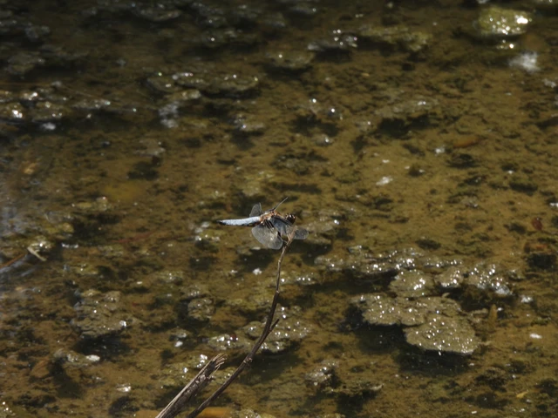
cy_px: 209
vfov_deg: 1.9
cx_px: 279
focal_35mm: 800
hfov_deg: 2.5
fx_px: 12896
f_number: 6.3
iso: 100
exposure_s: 1/320
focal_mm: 143
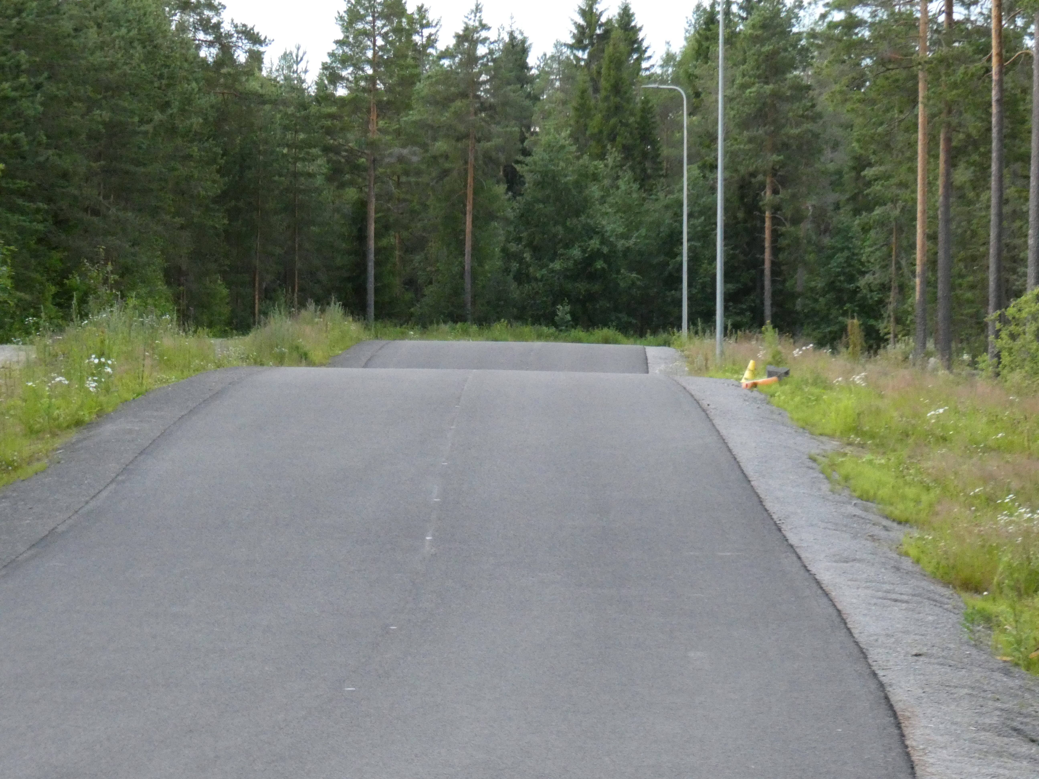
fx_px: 3452
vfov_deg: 12.9
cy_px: 390
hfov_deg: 17.1
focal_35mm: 115
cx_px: 520
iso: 1000
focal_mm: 20.6
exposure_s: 1/80
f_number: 5.1
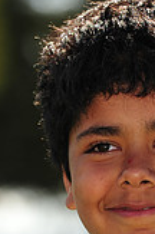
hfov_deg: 2.1
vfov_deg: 3.2
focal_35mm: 642
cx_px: 125
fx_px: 4164
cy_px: 343
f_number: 4.5
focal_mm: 180
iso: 200
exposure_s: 1/800
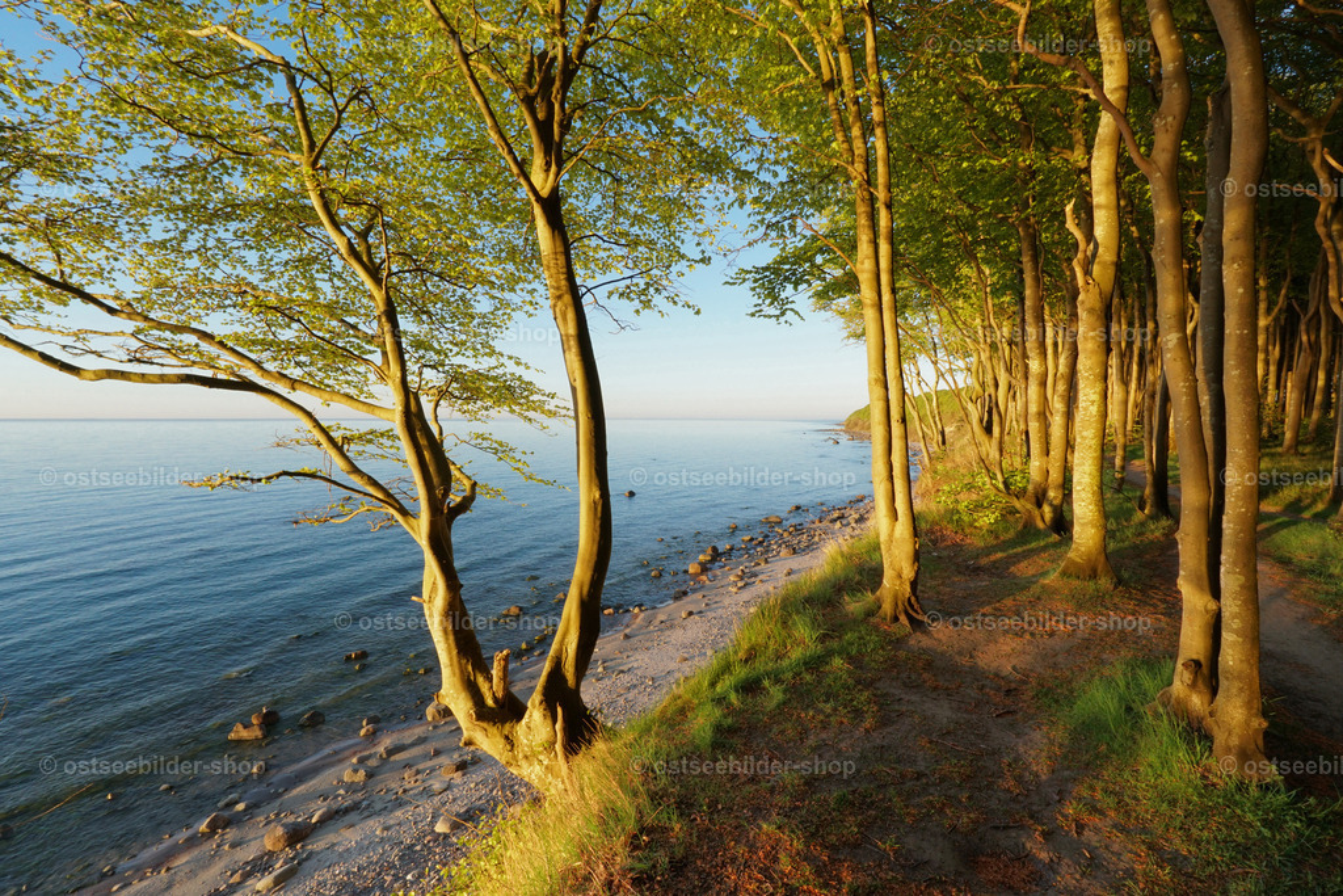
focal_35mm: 16
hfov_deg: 95.0
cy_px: 448
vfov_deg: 72.1
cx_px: 672
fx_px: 616
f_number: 16
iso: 400
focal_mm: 11
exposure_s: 1/40
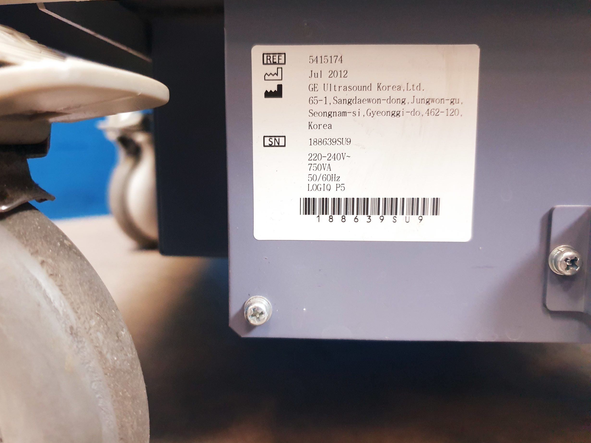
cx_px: 284
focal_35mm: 27
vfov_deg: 51.4
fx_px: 461
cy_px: 219
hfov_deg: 65.3
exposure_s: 1/50
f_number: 1.5
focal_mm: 4.3
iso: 320
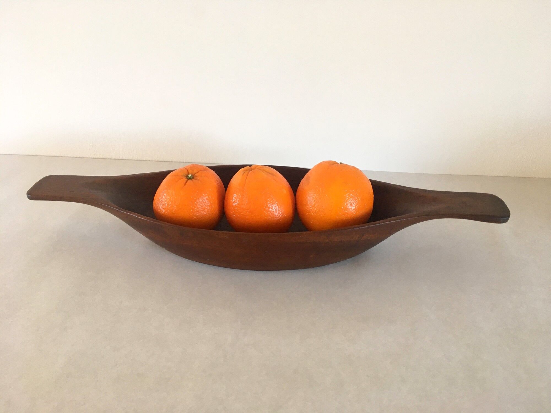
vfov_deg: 48.2
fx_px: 462
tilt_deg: -32.6
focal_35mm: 29
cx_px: 276
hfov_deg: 61.7
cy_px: 206
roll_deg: +1.1
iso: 80
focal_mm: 4.15
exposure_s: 1/33
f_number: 2.2
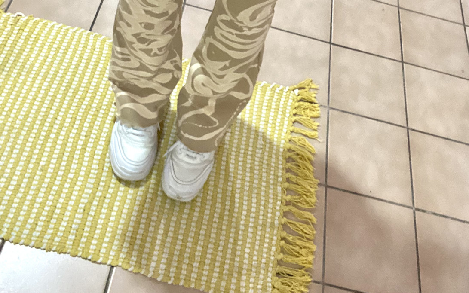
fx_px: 575
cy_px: -2
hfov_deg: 44.3
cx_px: 225
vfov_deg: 27.0
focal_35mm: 45
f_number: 2.2
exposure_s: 1/30
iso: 640
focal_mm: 2.71
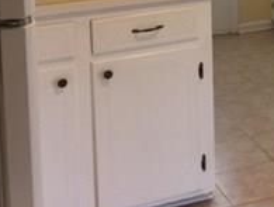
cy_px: -96
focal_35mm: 95
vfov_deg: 14.6
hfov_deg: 19.6
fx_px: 753
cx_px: 316
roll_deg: -0.2
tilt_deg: -4.8
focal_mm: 4.15
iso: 125
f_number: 2.2
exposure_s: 1/30
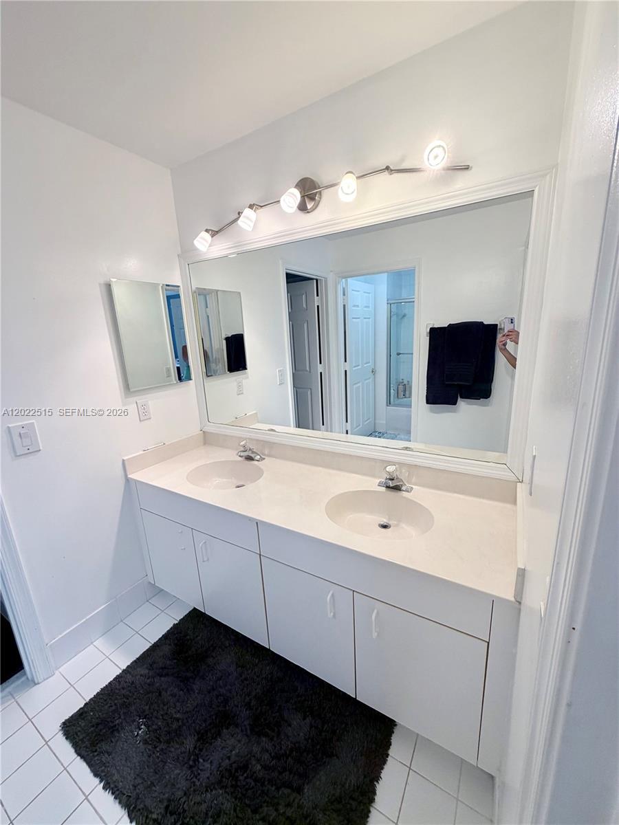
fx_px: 334
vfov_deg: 102.1
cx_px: 310
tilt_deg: -12.8
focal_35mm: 14
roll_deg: +3.8
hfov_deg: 85.7
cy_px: 412
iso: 200
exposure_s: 1/120
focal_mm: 2.22
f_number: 2.2
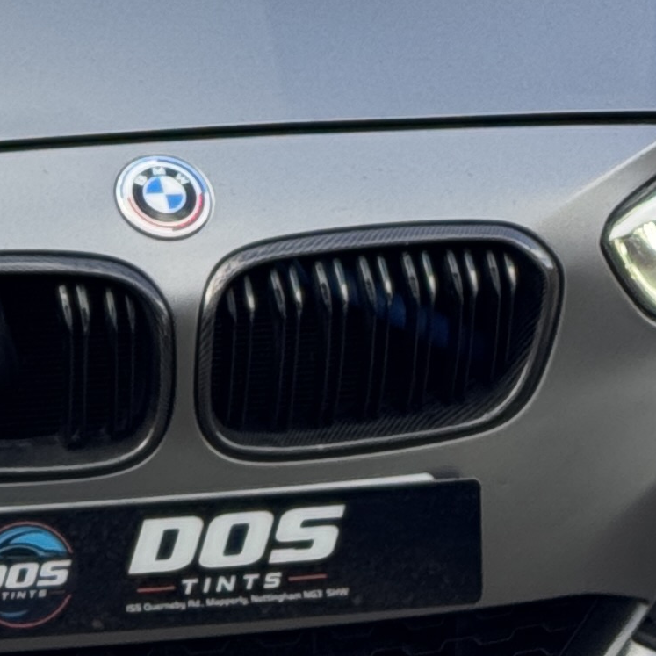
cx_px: -156
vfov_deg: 7.3
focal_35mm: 229
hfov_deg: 7.6
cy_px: -693
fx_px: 4910
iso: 80
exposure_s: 1/495
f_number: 1.78
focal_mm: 6.76
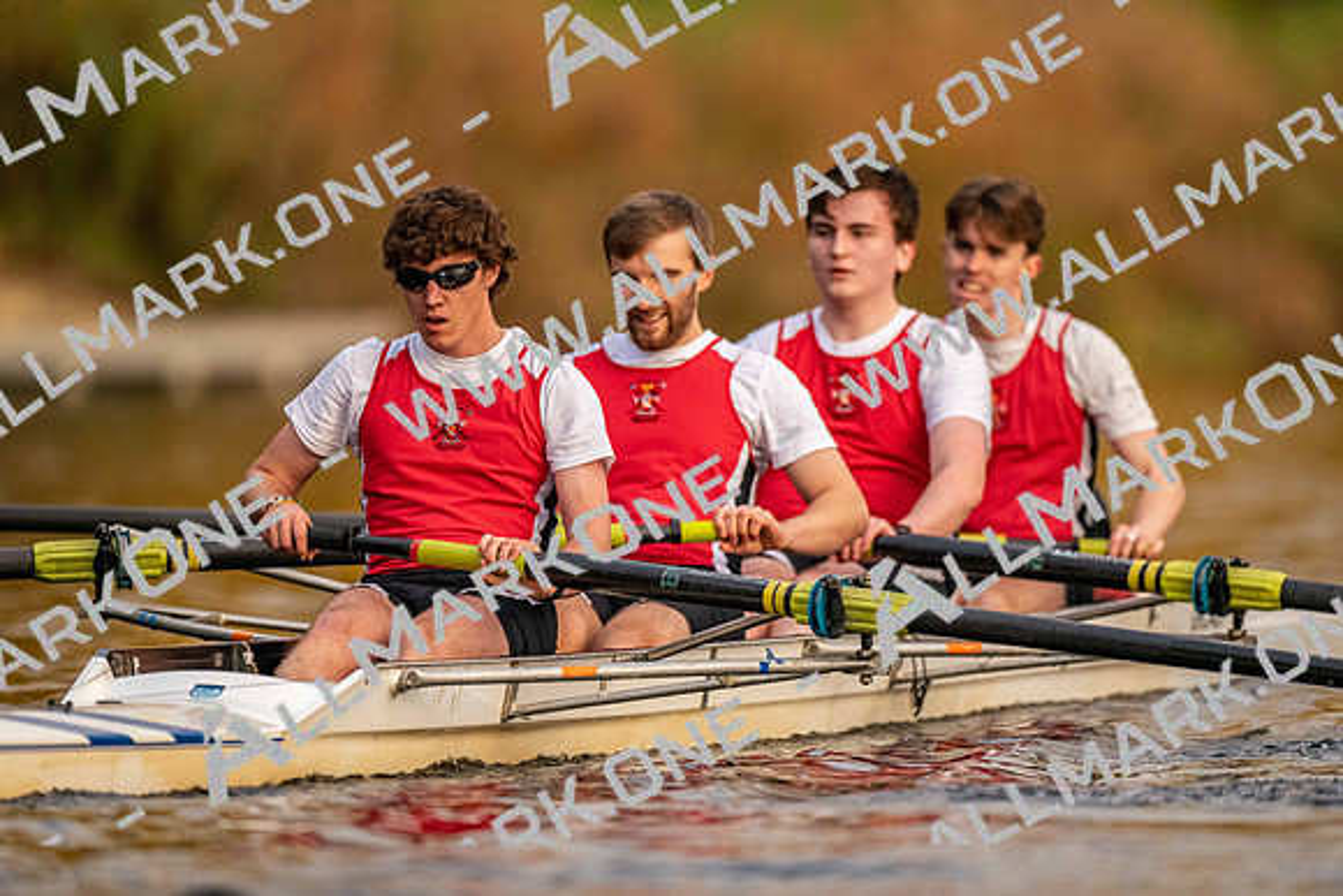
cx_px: 672
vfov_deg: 2.3
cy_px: 448
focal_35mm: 600
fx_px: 22388
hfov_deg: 3.4
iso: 3200
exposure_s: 1/2500
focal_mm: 600
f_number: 4
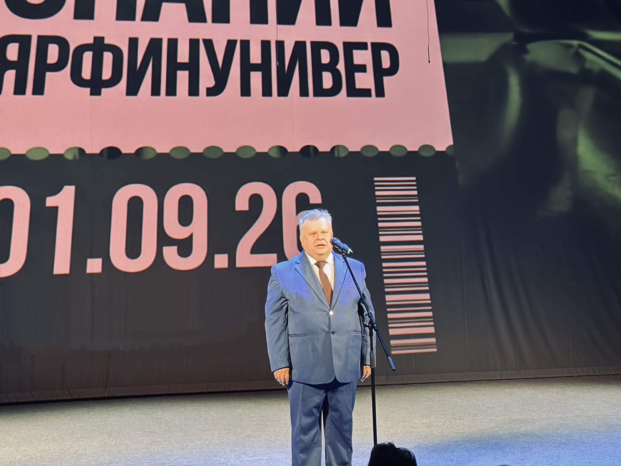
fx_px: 1435
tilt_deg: +4.7
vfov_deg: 18.3
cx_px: 213
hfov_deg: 24.3
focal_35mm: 80
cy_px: 113
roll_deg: +0.9
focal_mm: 6.86
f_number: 1.78
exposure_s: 1/42
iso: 125
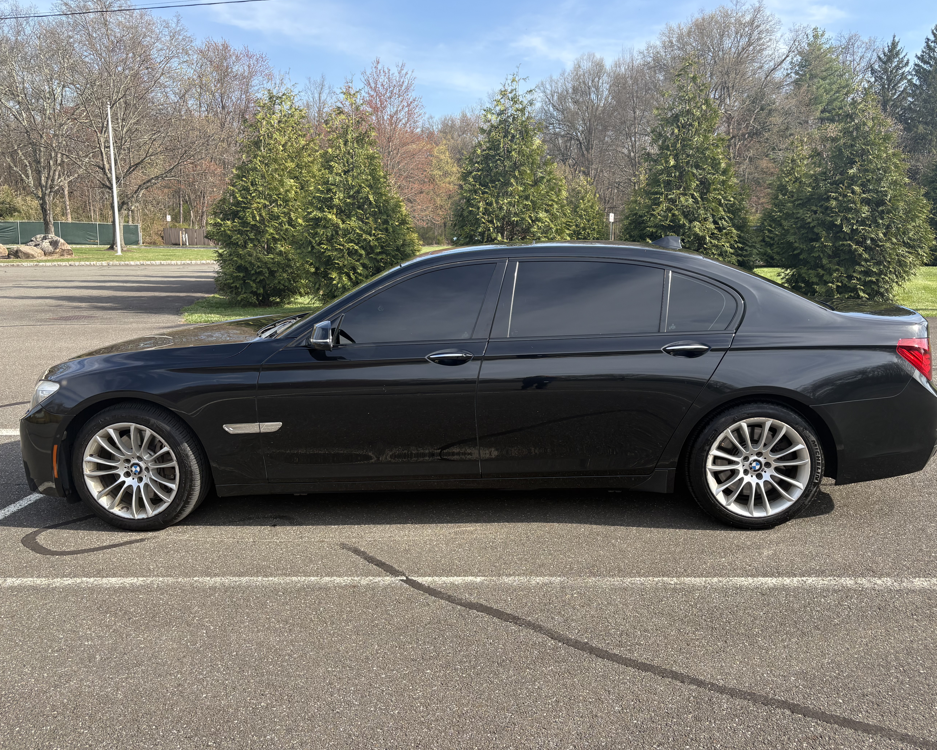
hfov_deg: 62.1
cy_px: 371
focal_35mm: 28
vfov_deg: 51.5
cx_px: 512
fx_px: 777
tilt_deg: -8.5
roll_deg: -0.4
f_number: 1.6
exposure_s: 1/1001
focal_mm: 5.96
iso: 50
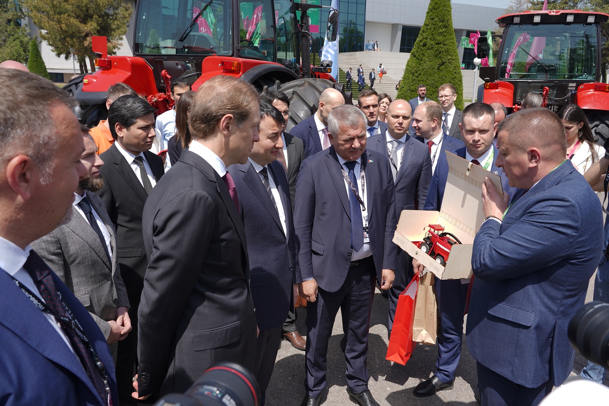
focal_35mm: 30
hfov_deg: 61.9
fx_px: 507
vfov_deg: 43.6
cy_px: 203
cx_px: 304
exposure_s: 1/100
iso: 50
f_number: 8
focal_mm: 30
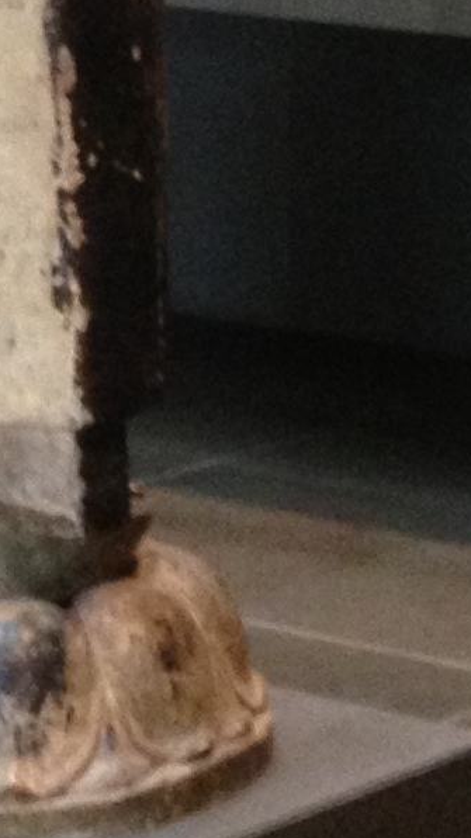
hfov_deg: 5.7
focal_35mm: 209
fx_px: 4643
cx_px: 984
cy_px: -537
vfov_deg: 9.9
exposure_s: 1/20
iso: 250
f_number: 2.4
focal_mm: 4.28
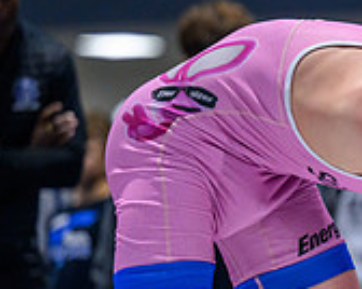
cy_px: 216
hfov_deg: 4.1
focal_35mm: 464
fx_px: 4965
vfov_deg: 3.3
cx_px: 623
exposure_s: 1/800
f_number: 2.8
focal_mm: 125
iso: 3200
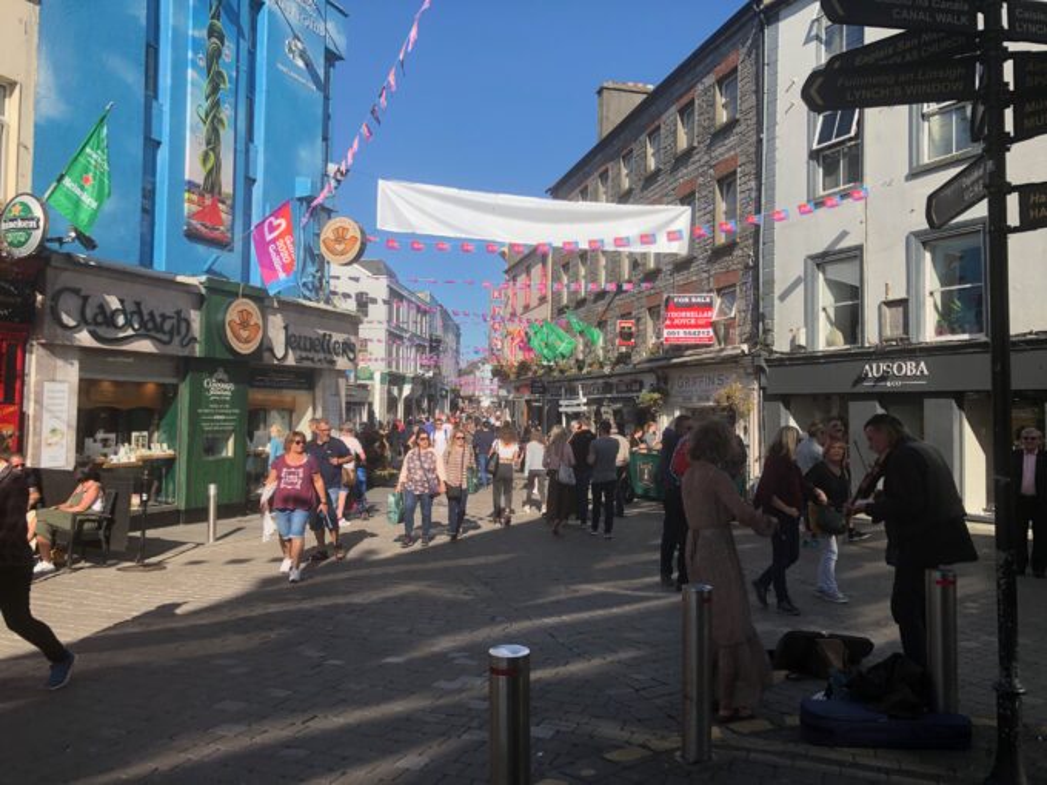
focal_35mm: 28
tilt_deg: +1.3
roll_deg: -0.2
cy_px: 392
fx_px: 847
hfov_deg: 63.4
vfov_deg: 49.7
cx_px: 524
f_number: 1.8
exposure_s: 1/1715
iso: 20
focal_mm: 4
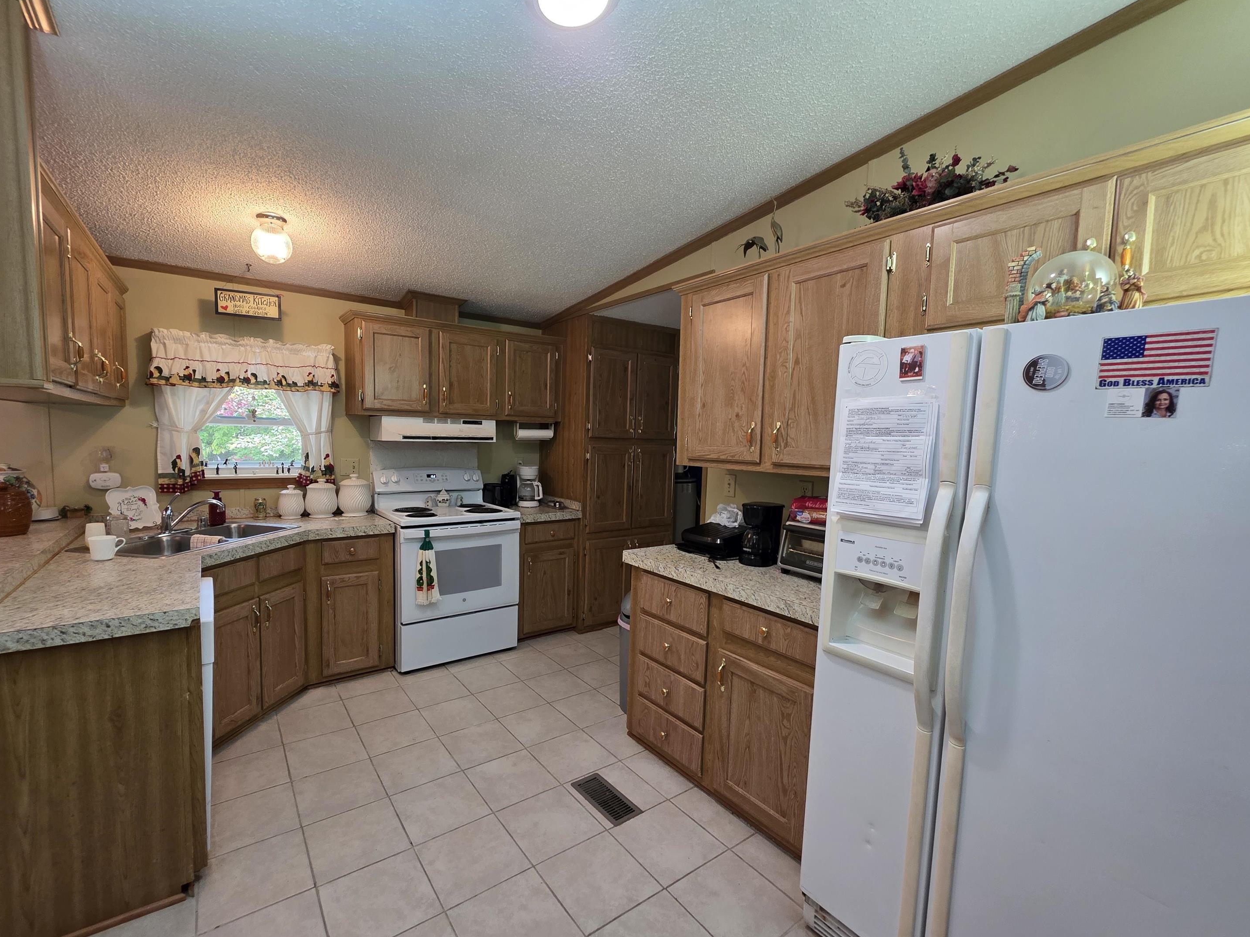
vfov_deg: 85.6
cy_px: 481
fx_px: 505
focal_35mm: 14
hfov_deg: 101.9
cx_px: 587
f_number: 1.9
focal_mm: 2.2
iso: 200
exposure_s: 1/60
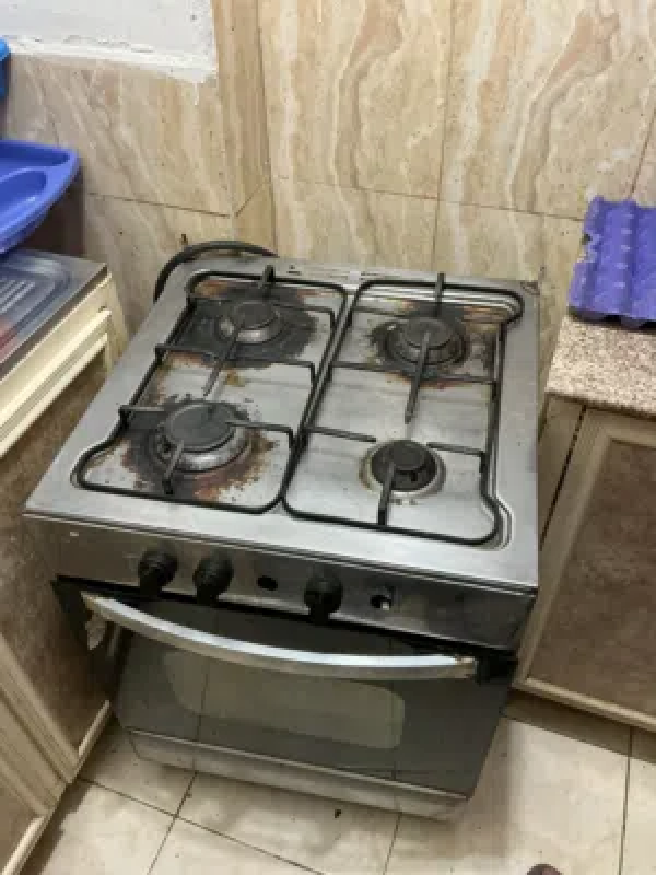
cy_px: 438
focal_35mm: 29
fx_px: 733
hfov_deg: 48.2
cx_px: 328
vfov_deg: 61.7
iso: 200
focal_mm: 3
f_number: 1.8
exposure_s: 1/60
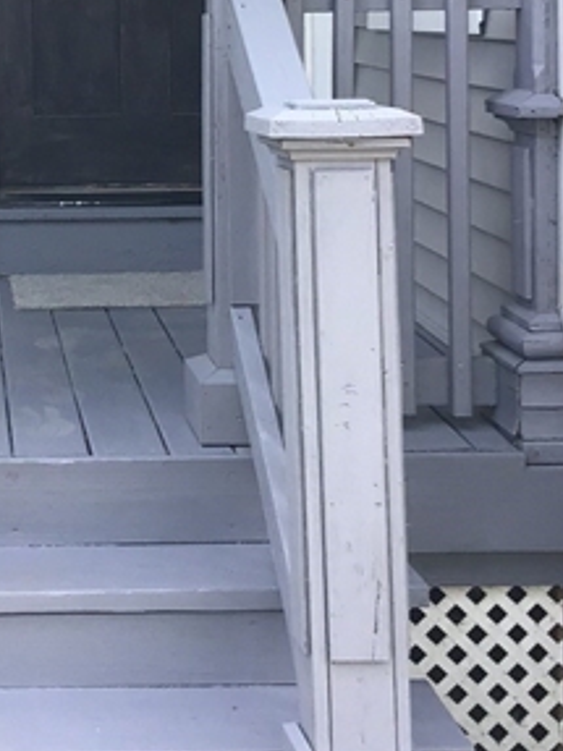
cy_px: 52
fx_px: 1801
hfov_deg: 17.2
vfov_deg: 22.9
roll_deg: +1.0
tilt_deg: -0.9
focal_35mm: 83
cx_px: -63
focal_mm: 3.3
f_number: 2.4
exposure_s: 1/270
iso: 25
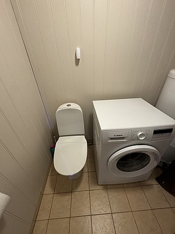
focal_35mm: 14
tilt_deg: -32.2
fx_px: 94
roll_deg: +0.2
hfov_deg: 85.7
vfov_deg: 102.1
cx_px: 88
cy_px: 117
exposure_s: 1/50
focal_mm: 2.22
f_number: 2.2
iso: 640
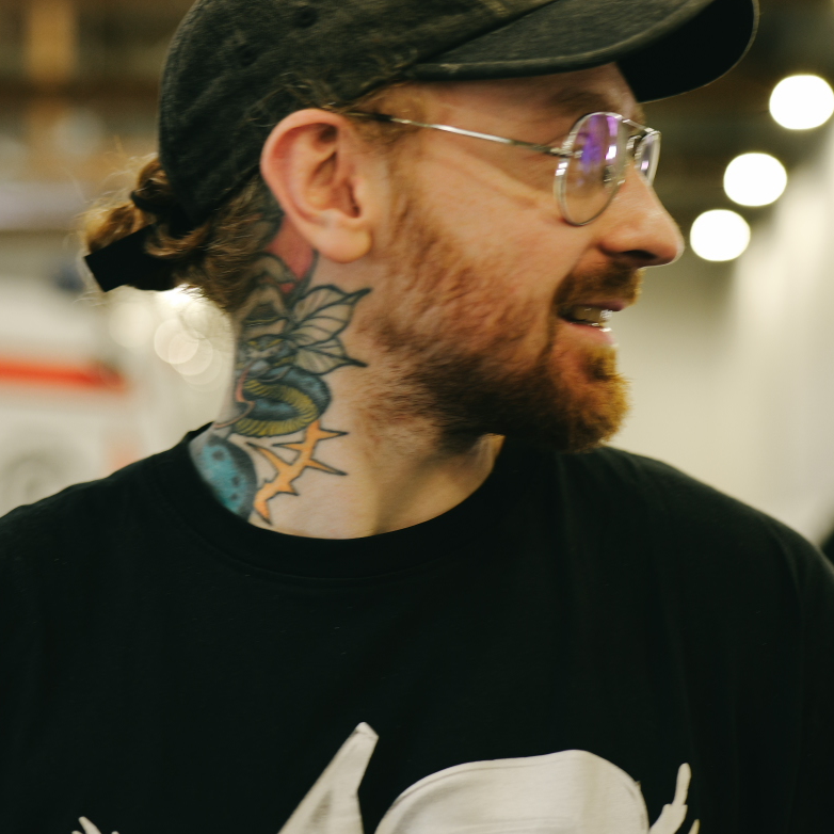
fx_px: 2399
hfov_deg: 19.7
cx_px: 357
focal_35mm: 88
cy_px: 419
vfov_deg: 19.7
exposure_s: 1/60
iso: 640
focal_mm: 50
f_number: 2.2
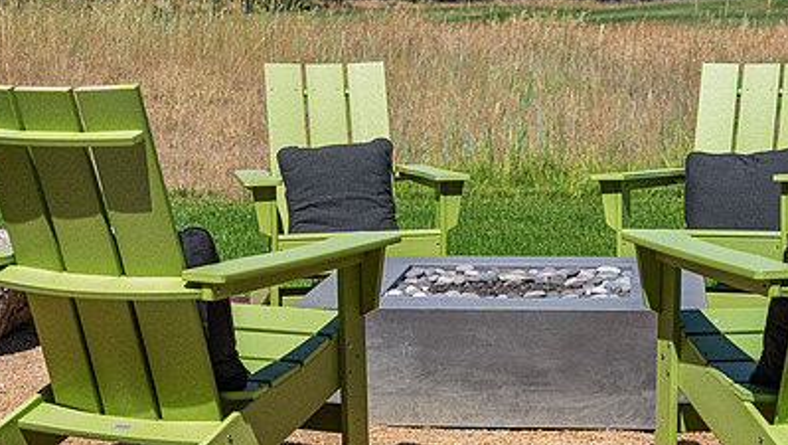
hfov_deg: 23.8
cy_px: 70
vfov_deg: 13.5
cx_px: 515
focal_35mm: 89
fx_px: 1861
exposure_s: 1/800
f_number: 8
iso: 200
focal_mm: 58
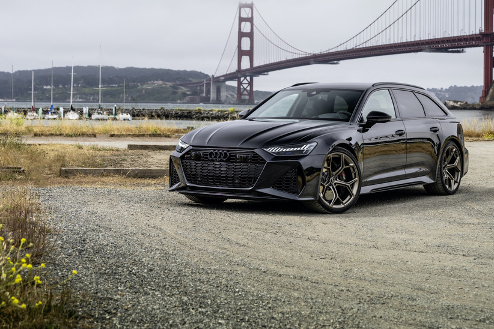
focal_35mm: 73
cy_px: 98
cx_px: 243
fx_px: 1002
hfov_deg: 27.7
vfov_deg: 18.6
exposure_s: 1/500
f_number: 3.5
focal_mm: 50
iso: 200
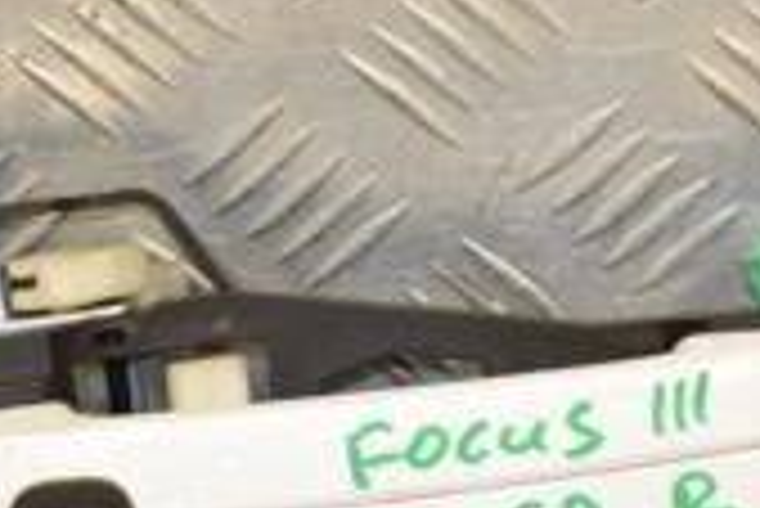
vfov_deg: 5.7
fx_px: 5066
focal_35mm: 240
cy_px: 409
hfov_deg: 8.6
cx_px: 481
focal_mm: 45
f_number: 9
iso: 800
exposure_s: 1/200
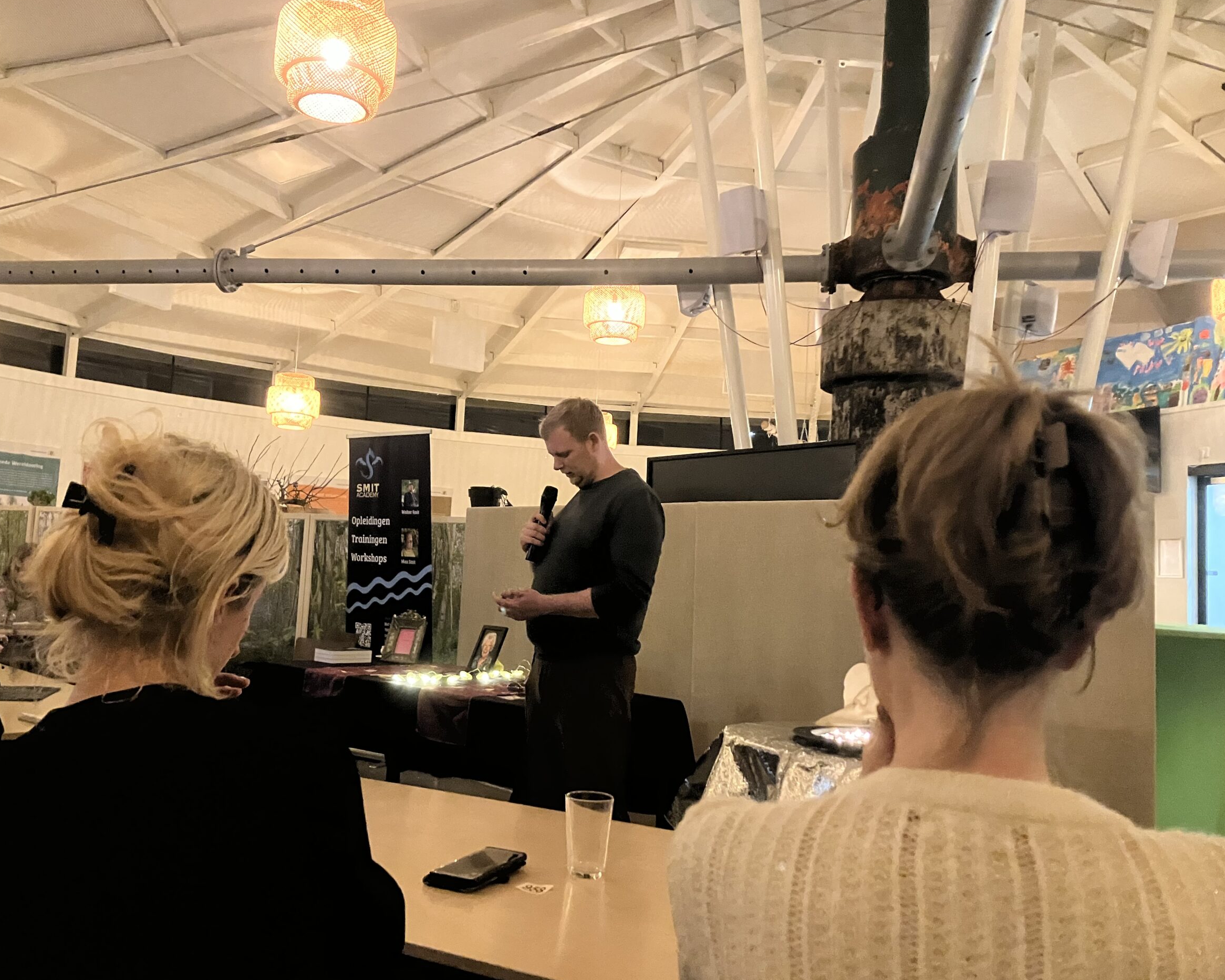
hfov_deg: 58.7
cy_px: 479
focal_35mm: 30
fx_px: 1088
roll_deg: -3.3
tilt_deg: +6.0
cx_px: 564
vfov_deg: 48.5
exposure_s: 1/20
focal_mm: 3.99
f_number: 1.8
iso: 640
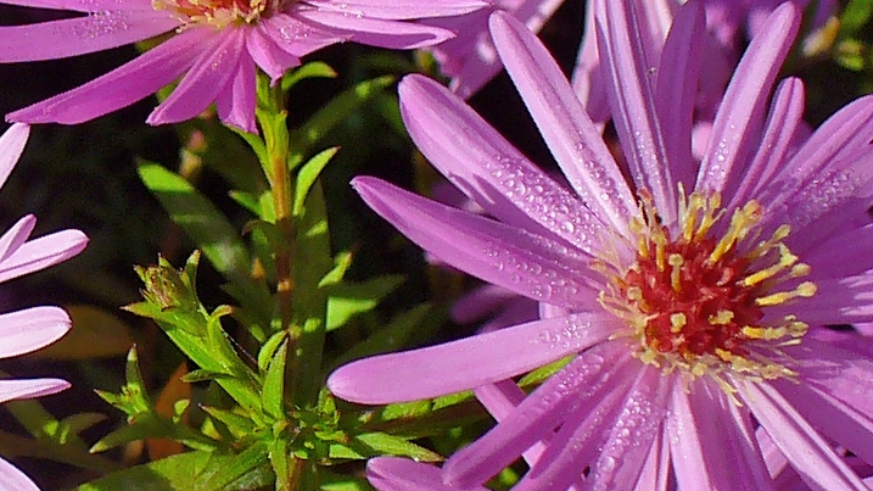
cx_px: 124
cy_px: 374
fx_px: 2777
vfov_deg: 10.1
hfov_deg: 17.6
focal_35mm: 120
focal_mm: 6.1
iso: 64
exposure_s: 1/250
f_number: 5.6
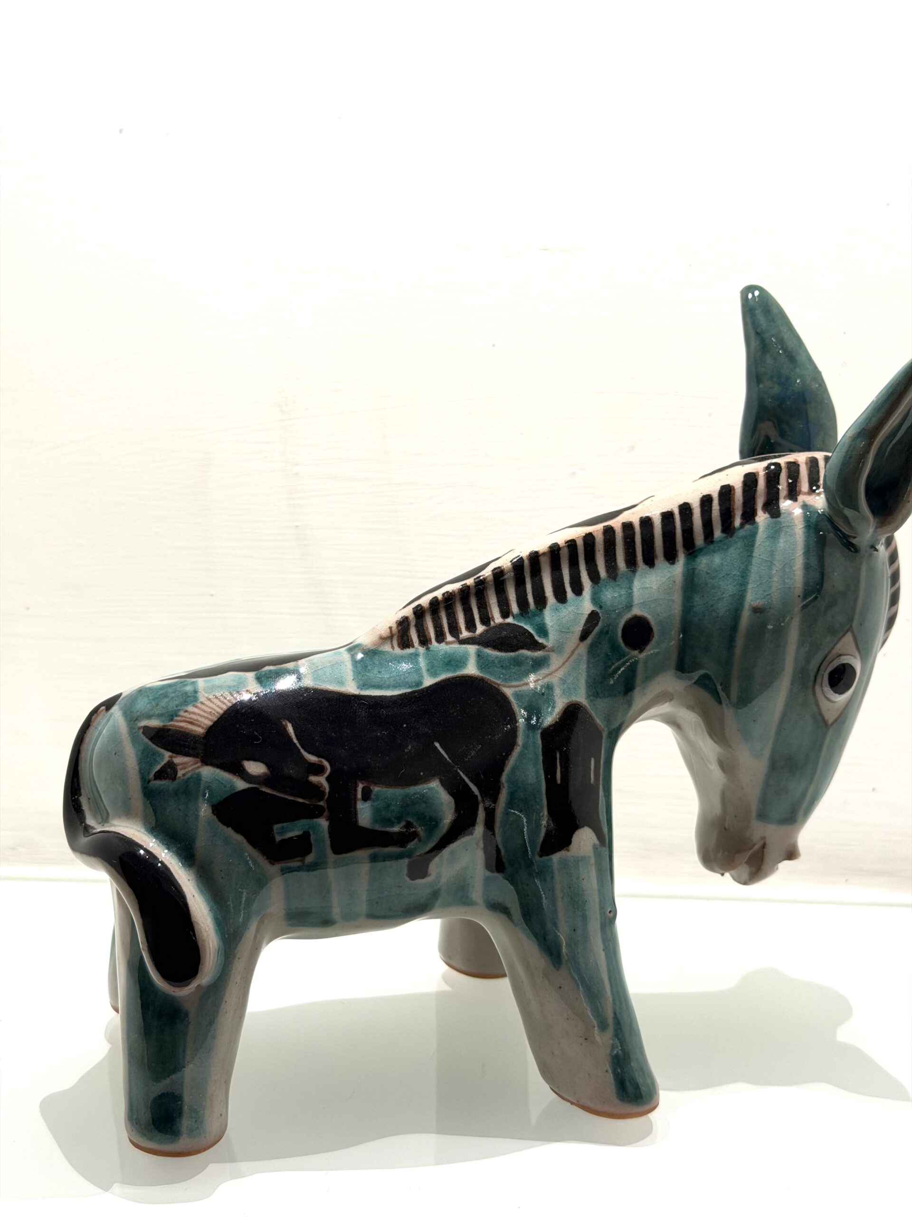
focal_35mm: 48
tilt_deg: -14.9
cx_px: 456
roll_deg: -1.8
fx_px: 1686
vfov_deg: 39.7
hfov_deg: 30.3
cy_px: 608
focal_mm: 6.76
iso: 50
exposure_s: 1/97
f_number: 1.78
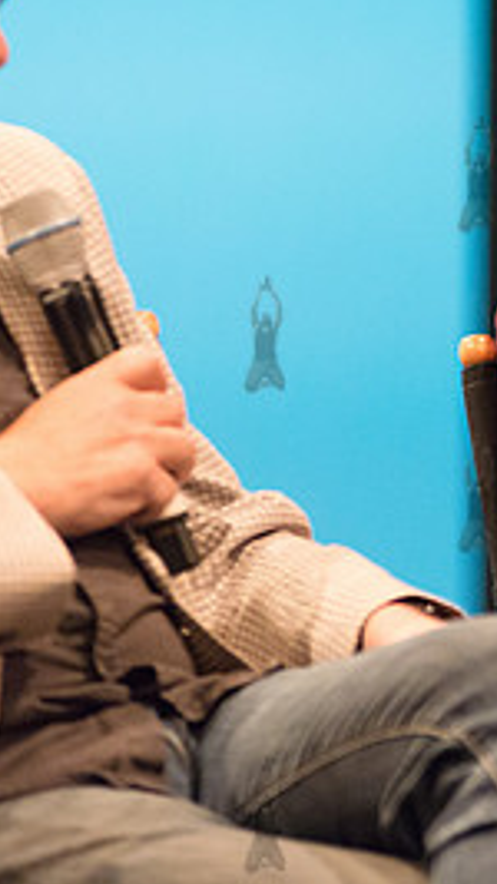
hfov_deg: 2.7
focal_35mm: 455
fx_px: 10670
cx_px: 905
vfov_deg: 4.7
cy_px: 333
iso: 4000
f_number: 3.2
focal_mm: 200
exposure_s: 1/200
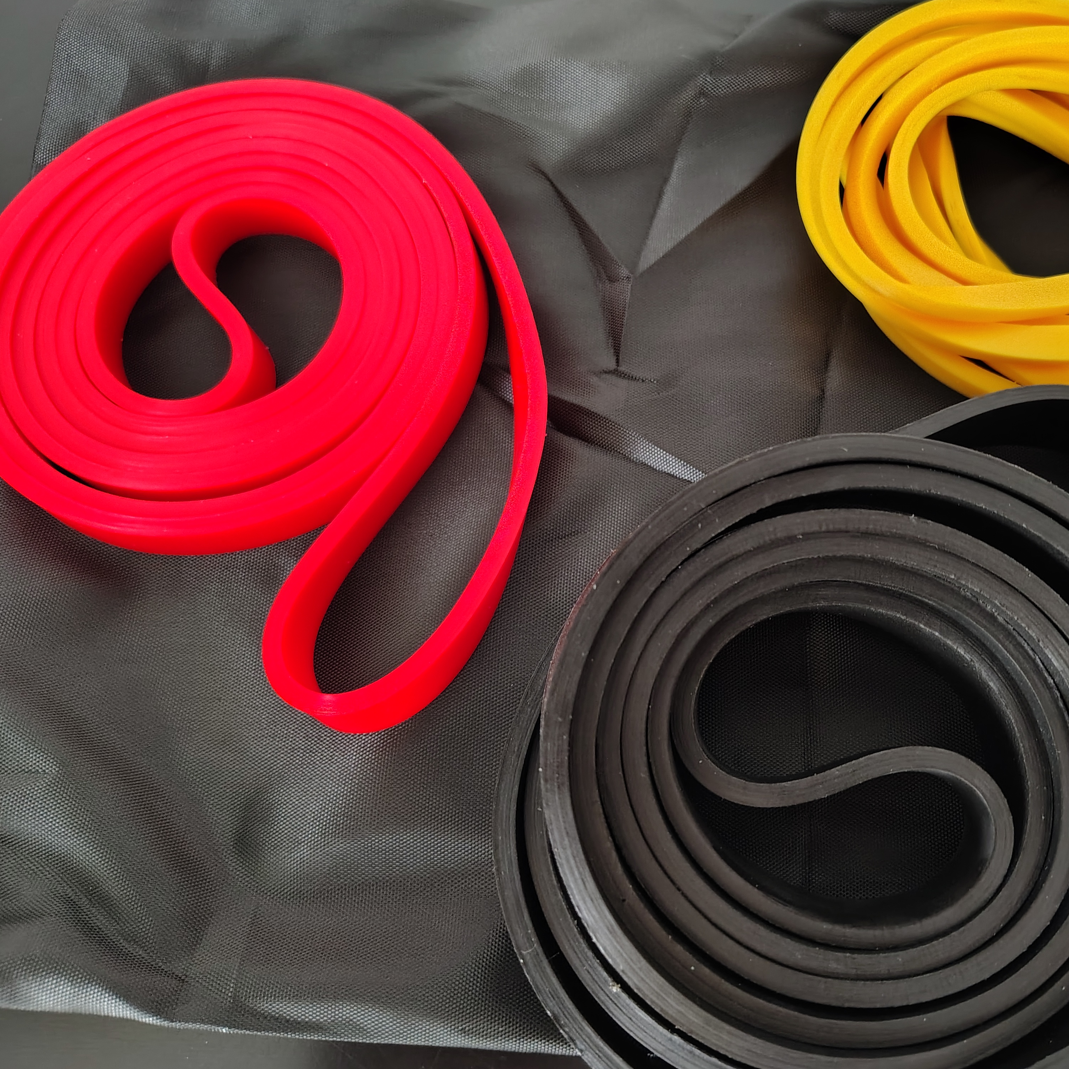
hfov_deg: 54.8
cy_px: 529
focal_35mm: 29
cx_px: 690
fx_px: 1013
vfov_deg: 55.6
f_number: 1.8
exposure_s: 1/30
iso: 1506
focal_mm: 5.56
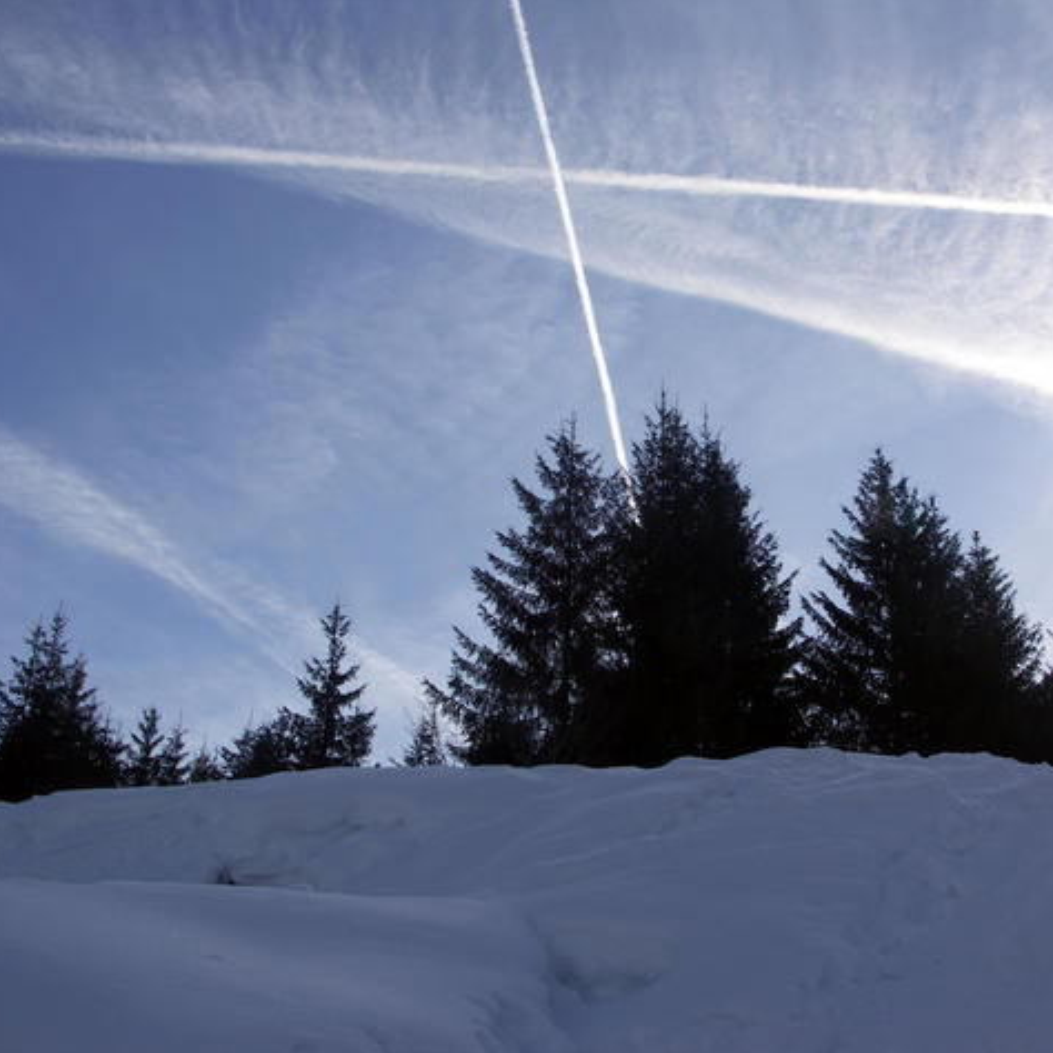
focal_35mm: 43
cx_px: 662
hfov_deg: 38.9
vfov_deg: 39.2
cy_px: 529
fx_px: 1480
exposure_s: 1/320
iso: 50
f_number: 6.3
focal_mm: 9.4
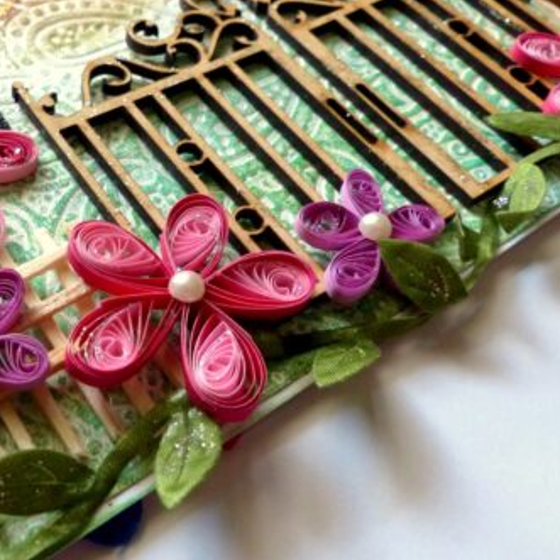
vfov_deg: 41.6
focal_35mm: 40
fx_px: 732
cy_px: 210
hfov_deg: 40.9
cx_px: 156
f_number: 3.2
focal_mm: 4.5
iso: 400
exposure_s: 1/160
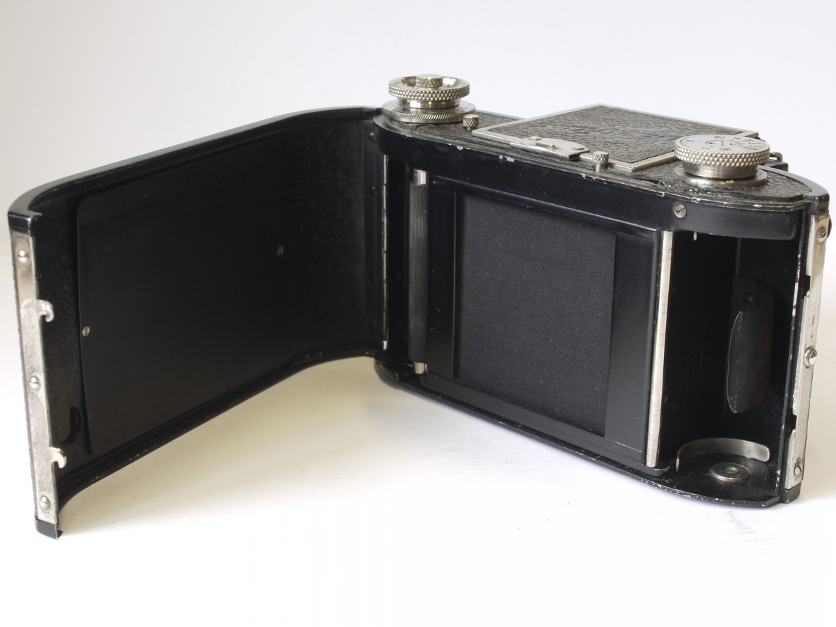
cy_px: 314
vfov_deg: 24.4
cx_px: 418
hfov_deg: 32.2
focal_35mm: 60
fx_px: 1449
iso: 400
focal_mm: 30
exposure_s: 1/25
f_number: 8
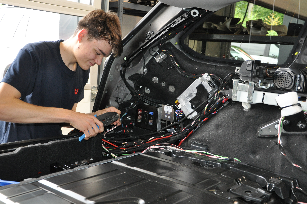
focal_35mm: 41
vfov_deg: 32.9
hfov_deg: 47.9
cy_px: 101
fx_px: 345
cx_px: 148
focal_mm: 25
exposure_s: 1/60
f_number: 4
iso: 800
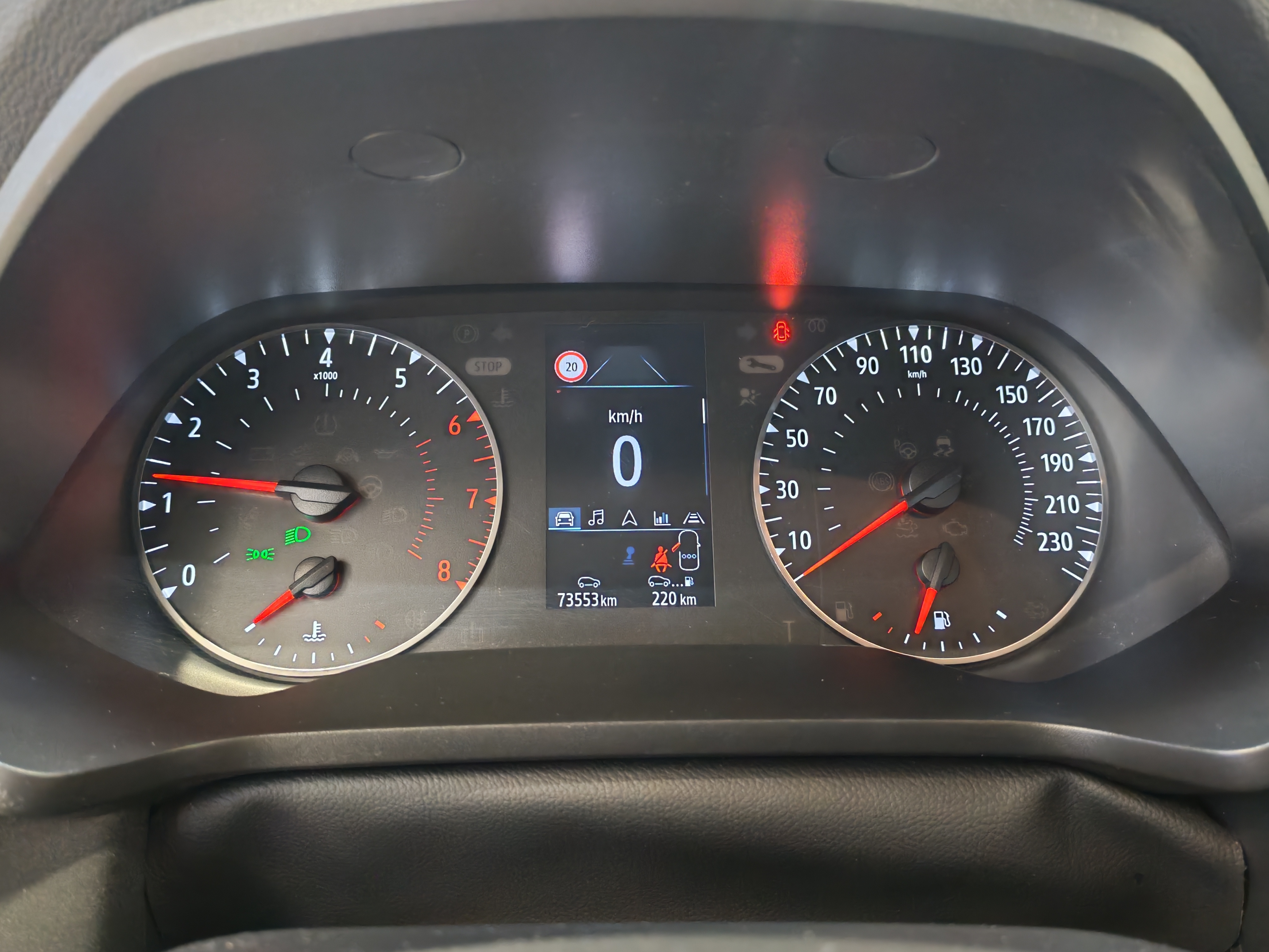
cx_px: 634
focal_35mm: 31
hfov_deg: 58.4
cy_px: 476
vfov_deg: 45.4
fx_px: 1136
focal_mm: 6.12
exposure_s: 1/33
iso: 3200
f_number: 1.9
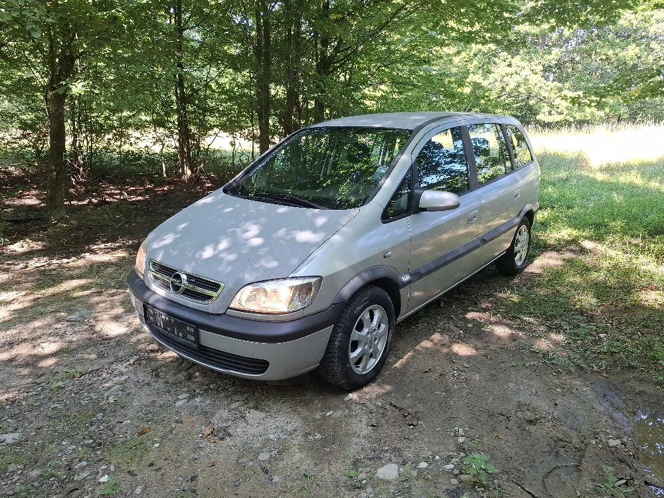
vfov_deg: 58.9
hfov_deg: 73.9
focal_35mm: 23
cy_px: 249
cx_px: 332
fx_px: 441
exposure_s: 1/123
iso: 50
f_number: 1.8
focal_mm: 5.54
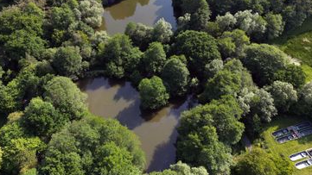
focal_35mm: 29
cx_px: 143
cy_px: 49
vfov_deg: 39.3
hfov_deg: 66.0
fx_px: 240
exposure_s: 1/800
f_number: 1.7
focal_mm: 6.72
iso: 100
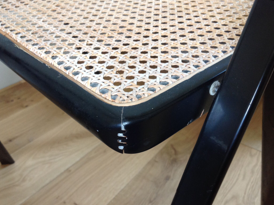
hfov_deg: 47.9
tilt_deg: -31.8
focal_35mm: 39
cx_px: 139
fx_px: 308
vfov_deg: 36.7
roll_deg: -3.8
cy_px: 112
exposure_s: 1/15
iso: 100
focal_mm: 4.28
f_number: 2.4
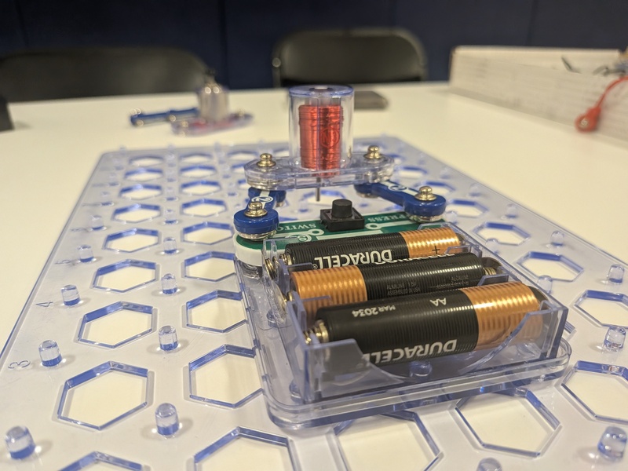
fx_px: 435
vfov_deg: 56.8
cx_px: 314
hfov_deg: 71.6
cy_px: 236
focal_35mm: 24
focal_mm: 4.53
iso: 499
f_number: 1.7
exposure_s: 1/120
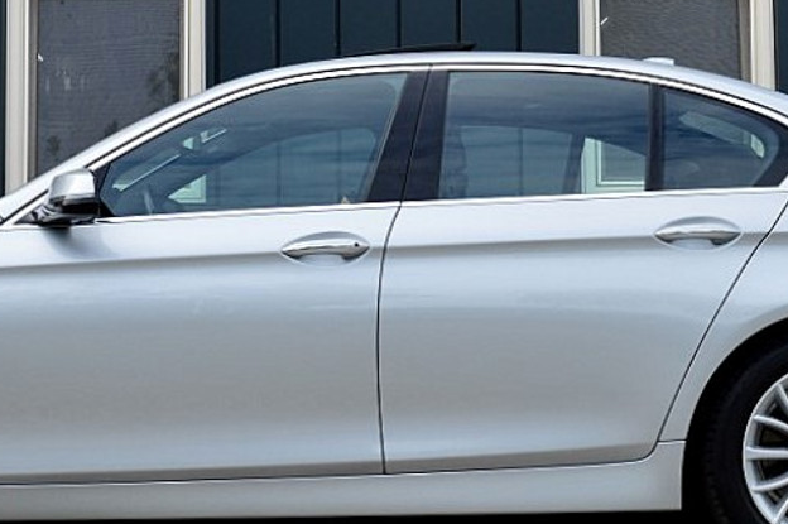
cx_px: 311
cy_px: 237
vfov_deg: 18.4
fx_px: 1618
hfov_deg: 27.3
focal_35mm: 74
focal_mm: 22
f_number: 10
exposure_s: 1/200
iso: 400
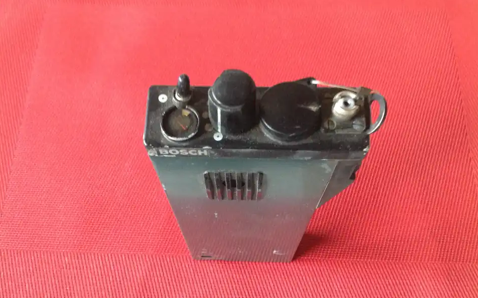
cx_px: 230
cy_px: 163
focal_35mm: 39
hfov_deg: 50.4
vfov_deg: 32.7
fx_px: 508
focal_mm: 4.28
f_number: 2.4
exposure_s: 1/15
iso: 400
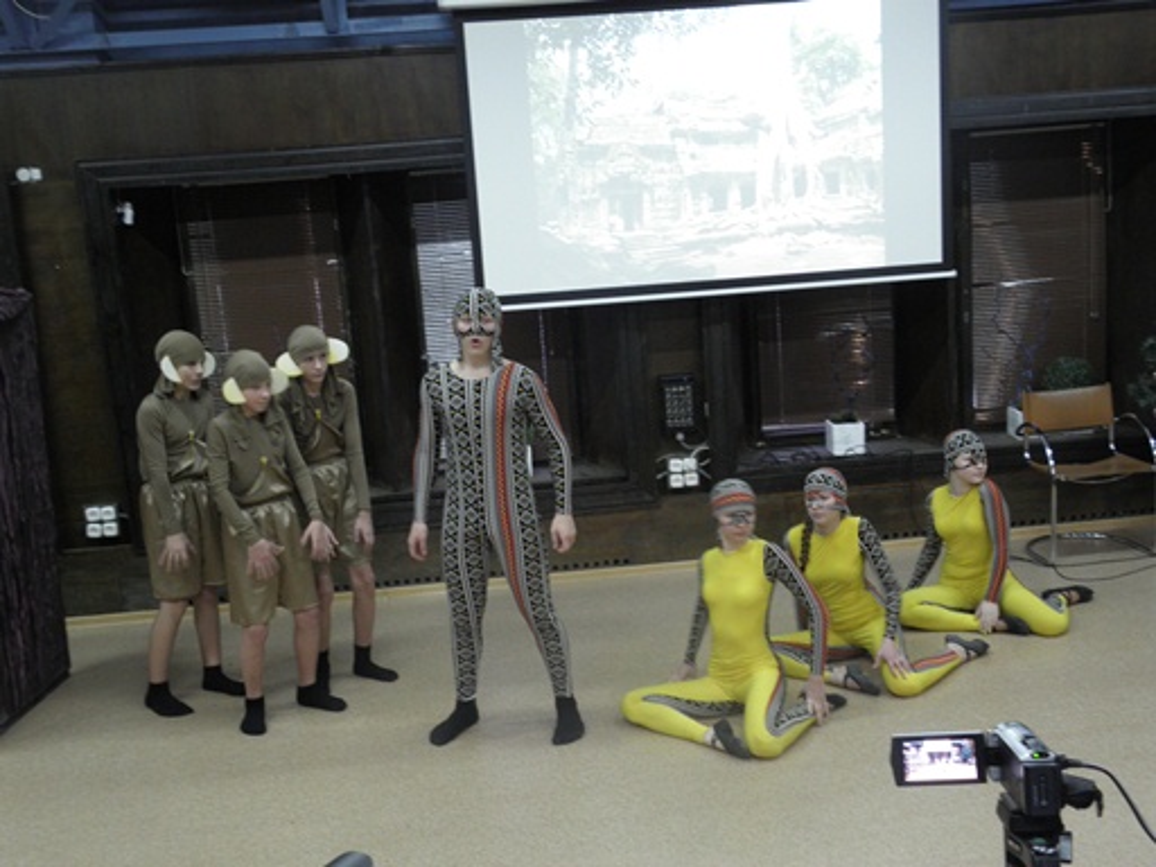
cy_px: 434
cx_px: 578
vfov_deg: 34.3
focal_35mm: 42
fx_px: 1403
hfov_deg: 44.8
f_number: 3.3
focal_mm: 7.59
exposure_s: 1/8
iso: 200
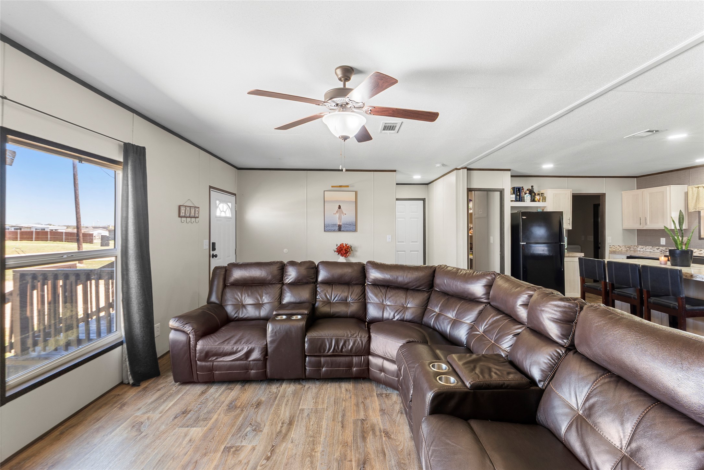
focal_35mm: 15
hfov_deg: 100.4
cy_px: 235
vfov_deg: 77.3
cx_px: 352
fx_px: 293
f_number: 10
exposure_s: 2
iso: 100
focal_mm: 10
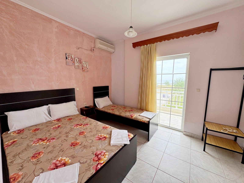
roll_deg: +0.1
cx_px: 122
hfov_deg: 102.1
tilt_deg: -7.2
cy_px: 92
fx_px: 99
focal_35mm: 14
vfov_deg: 85.7
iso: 50
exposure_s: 1/99
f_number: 2.2
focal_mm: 2.22
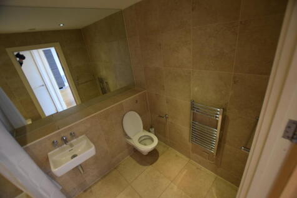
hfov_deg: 100.4
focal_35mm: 15
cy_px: 99
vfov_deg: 77.3
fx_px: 124
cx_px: 148
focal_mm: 10
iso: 1800
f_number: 3.5
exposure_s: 1/60
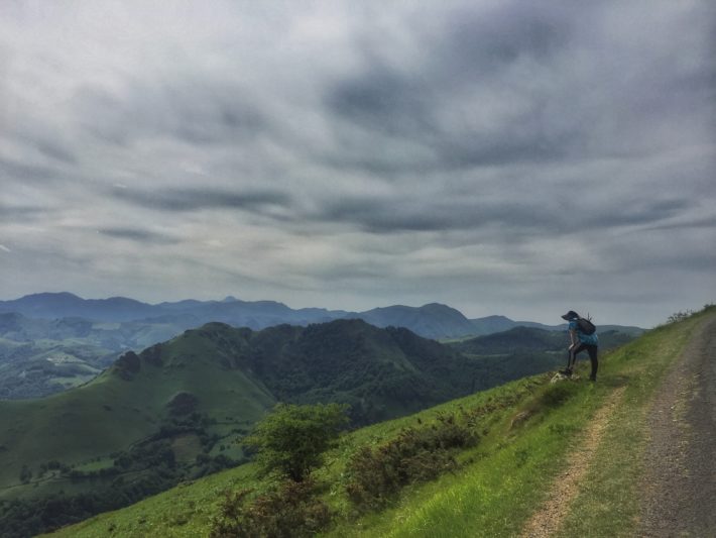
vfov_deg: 48.3
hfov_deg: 61.6
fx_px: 600
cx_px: 358
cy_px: 269
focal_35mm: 29
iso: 32
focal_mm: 4.15
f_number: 2.2
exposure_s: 1/3597
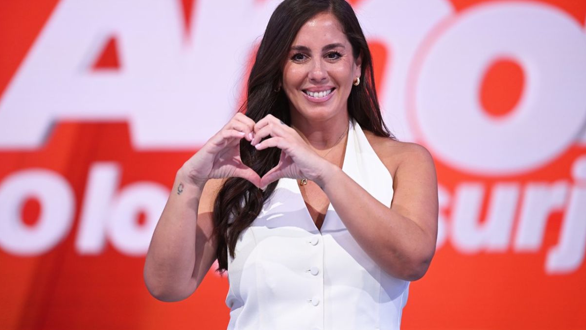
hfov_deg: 10.3
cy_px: 156
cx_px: 293
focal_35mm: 210
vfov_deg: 5.8
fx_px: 3263
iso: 1000
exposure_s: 1/250
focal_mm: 200
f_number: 3.5
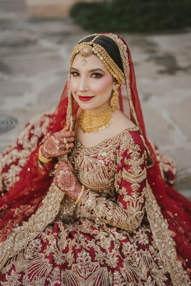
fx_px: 398
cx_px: 96
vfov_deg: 39.6
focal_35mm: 50
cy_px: 143
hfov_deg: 27.0
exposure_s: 1/2500
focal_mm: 50
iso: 500
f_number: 1.8
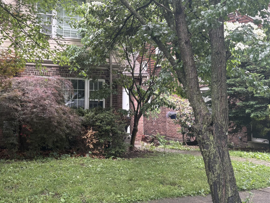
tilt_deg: +4.9
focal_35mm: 46
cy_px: 76
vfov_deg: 31.4
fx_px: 359
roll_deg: -2.5
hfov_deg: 39.8
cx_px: 59
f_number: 1.6
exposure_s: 1/126
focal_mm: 5.96
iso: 40
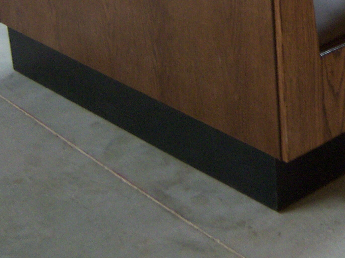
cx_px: 359
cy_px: -58
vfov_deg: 14.8
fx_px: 957
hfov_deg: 19.7
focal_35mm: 96
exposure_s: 1/8
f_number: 2.8
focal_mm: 7.5
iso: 160
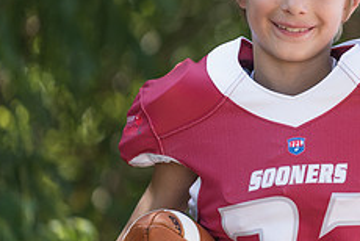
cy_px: 107
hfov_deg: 4.2
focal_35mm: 491
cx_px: 330
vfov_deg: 2.8
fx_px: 4916
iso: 80
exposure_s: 1/320
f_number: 2.8
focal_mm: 195
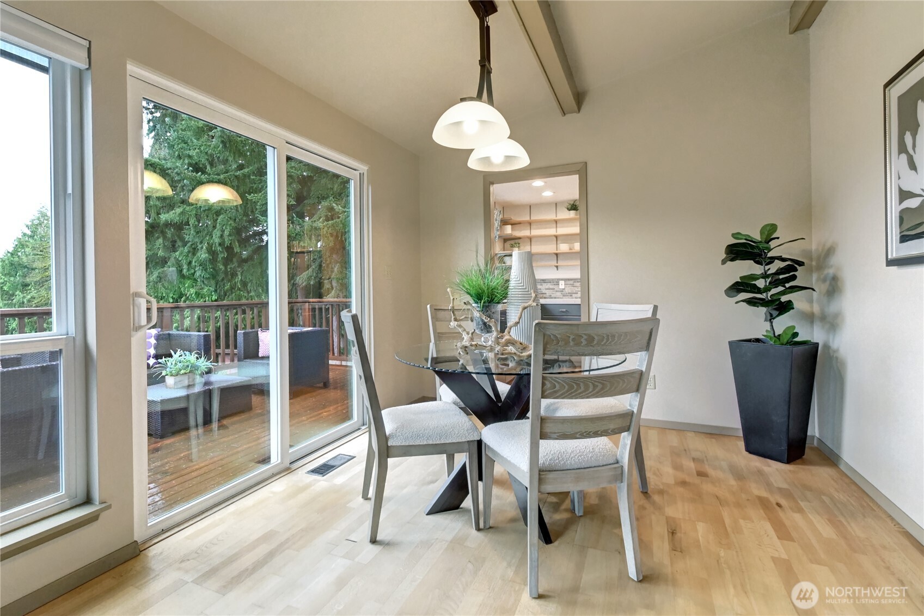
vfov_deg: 77.3
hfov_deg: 100.4
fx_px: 385
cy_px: 308
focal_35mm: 15
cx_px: 462
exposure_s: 1/6
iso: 3200
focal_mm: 10
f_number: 11
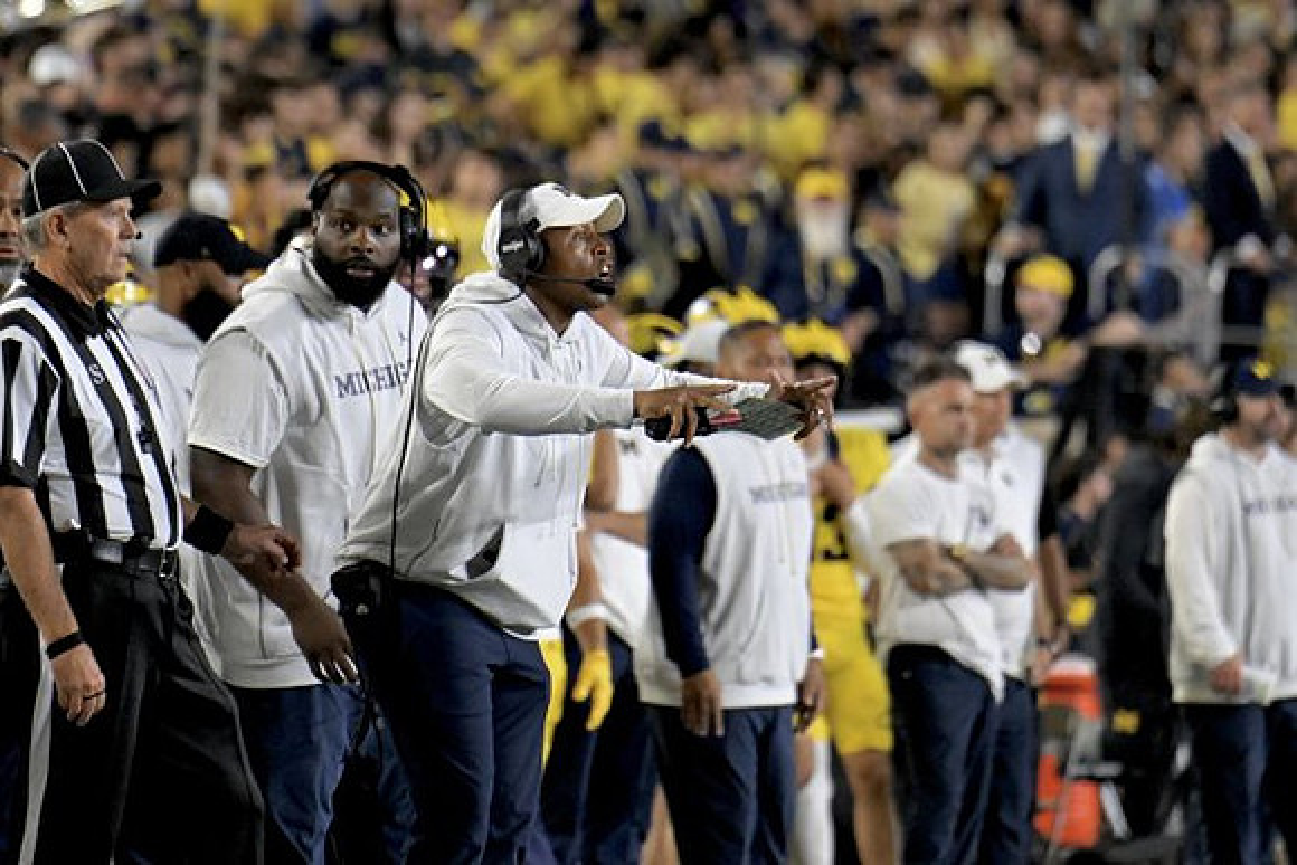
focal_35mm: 600
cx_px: 648
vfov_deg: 2.3
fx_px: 21621
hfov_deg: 3.4
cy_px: 432
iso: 6400
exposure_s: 1/1000
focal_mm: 400
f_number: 5.6
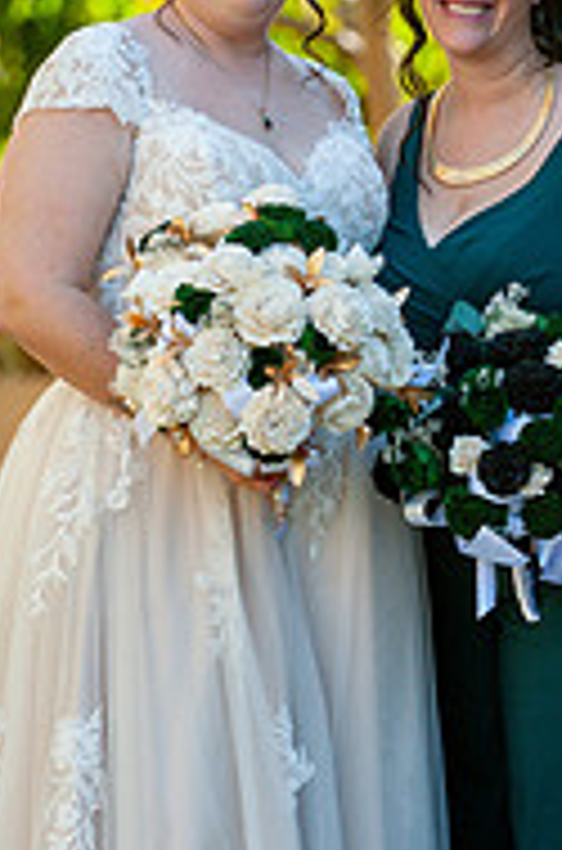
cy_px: 436
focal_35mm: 310
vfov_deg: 6.7
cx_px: 209
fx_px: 7299
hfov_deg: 4.4
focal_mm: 130
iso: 400
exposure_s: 1/1250
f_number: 3.5
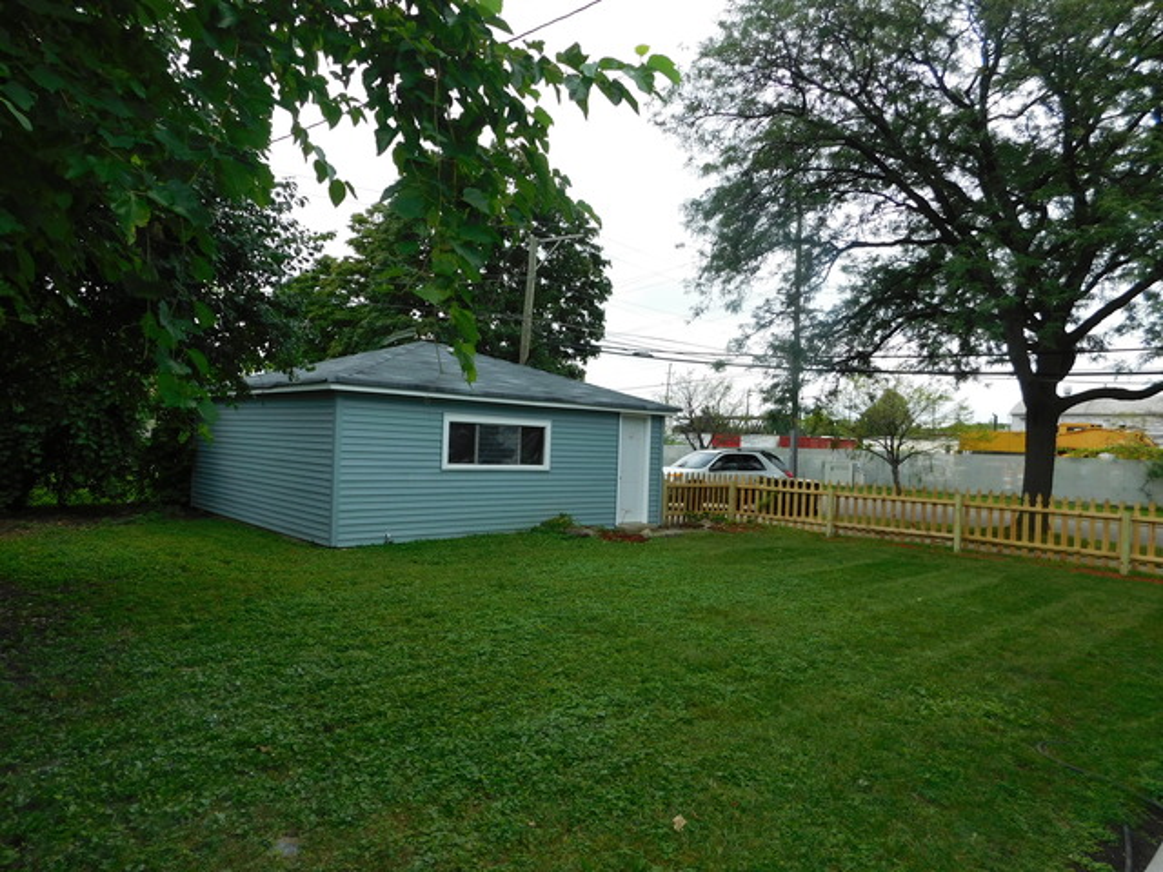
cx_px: 582
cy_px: 436
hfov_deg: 73.9
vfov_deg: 58.9
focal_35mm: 23
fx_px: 773
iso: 125
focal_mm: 4
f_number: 3
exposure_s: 1/400
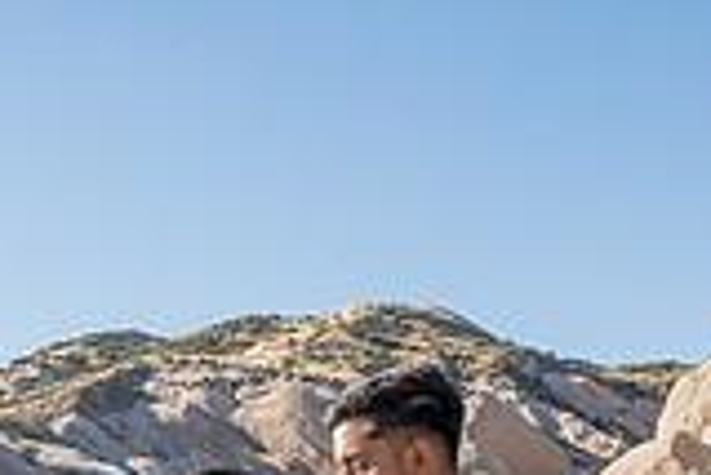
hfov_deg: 23.3
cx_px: 427
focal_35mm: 87
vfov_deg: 14.5
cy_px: 744
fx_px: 1720
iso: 200
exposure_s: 1/200
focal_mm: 24
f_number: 9
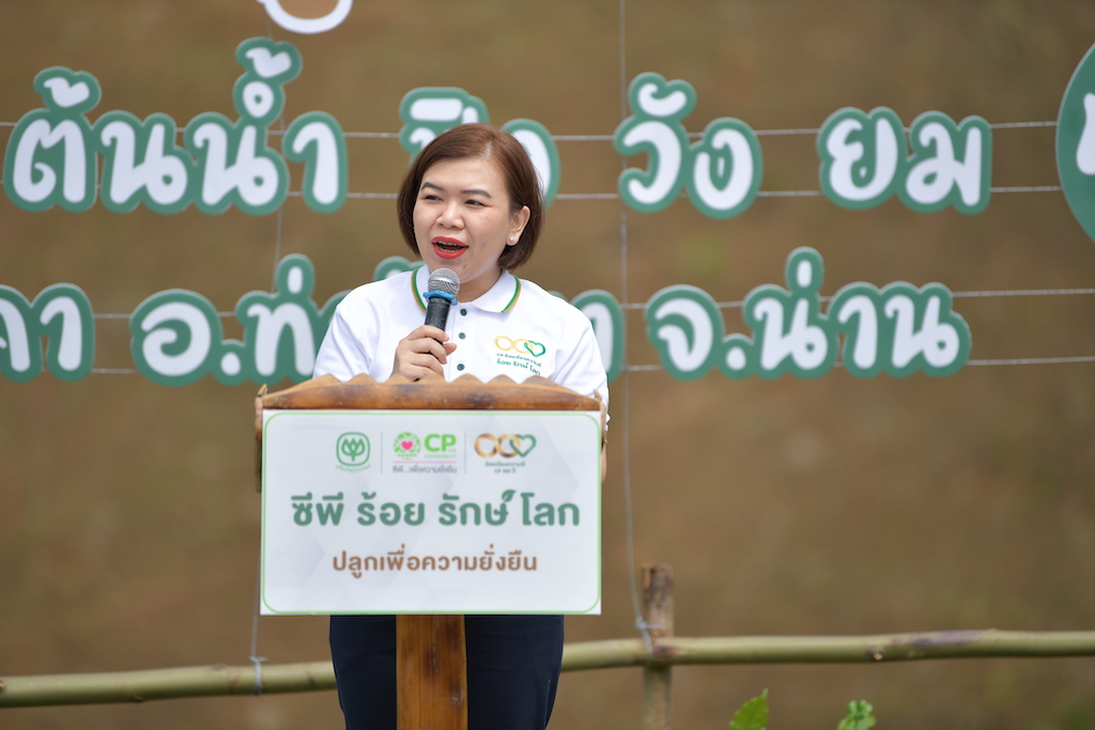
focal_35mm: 200
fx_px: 6084
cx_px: 548
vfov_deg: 6.9
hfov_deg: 10.3
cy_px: 365
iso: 125
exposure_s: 1/2000
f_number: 2.8
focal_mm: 200
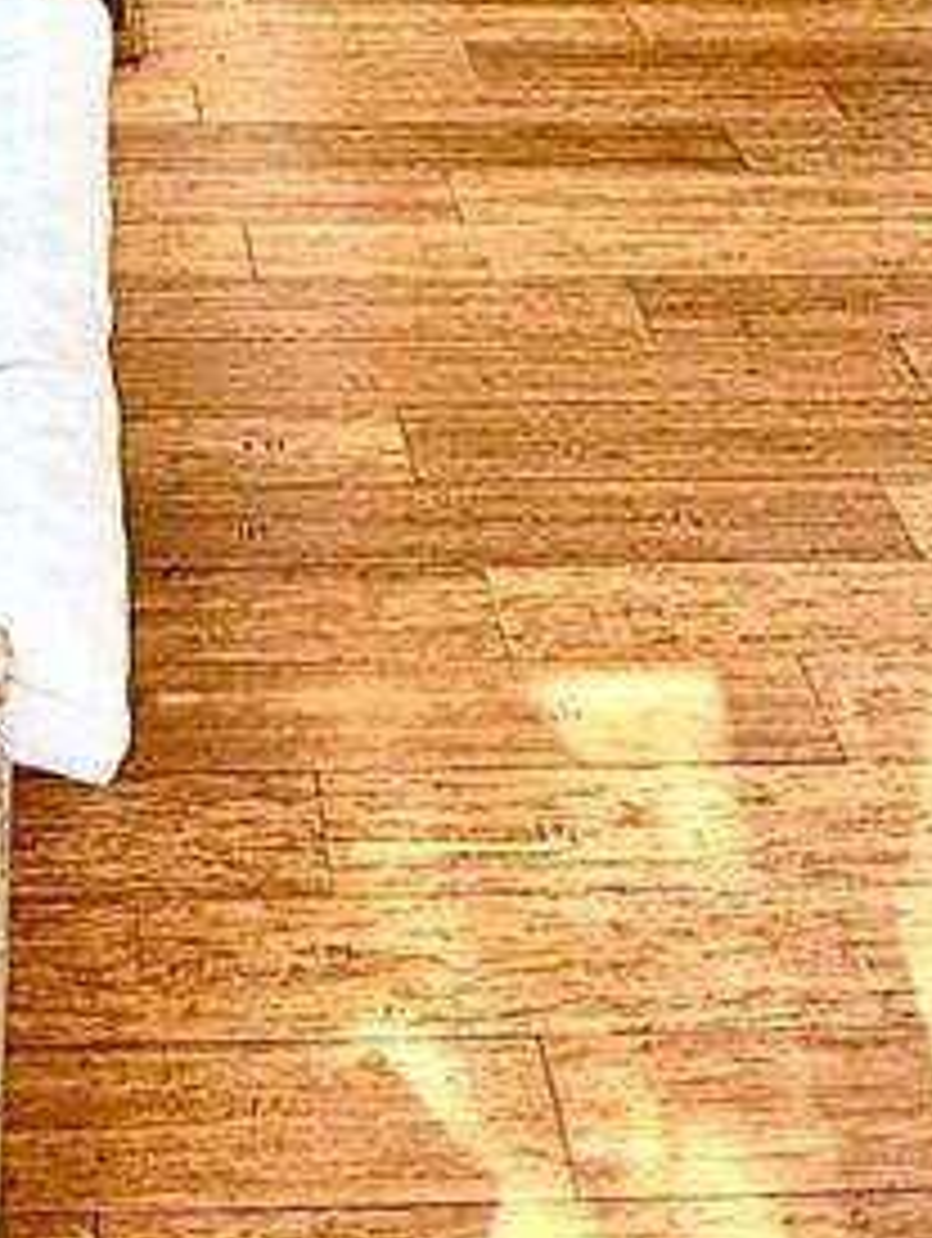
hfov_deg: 23.6
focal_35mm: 61
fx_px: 2185
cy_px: -216
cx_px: 131
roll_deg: -2.3
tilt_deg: -18.7
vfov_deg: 28.0
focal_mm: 2.22
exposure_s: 1/117
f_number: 2.2
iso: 64
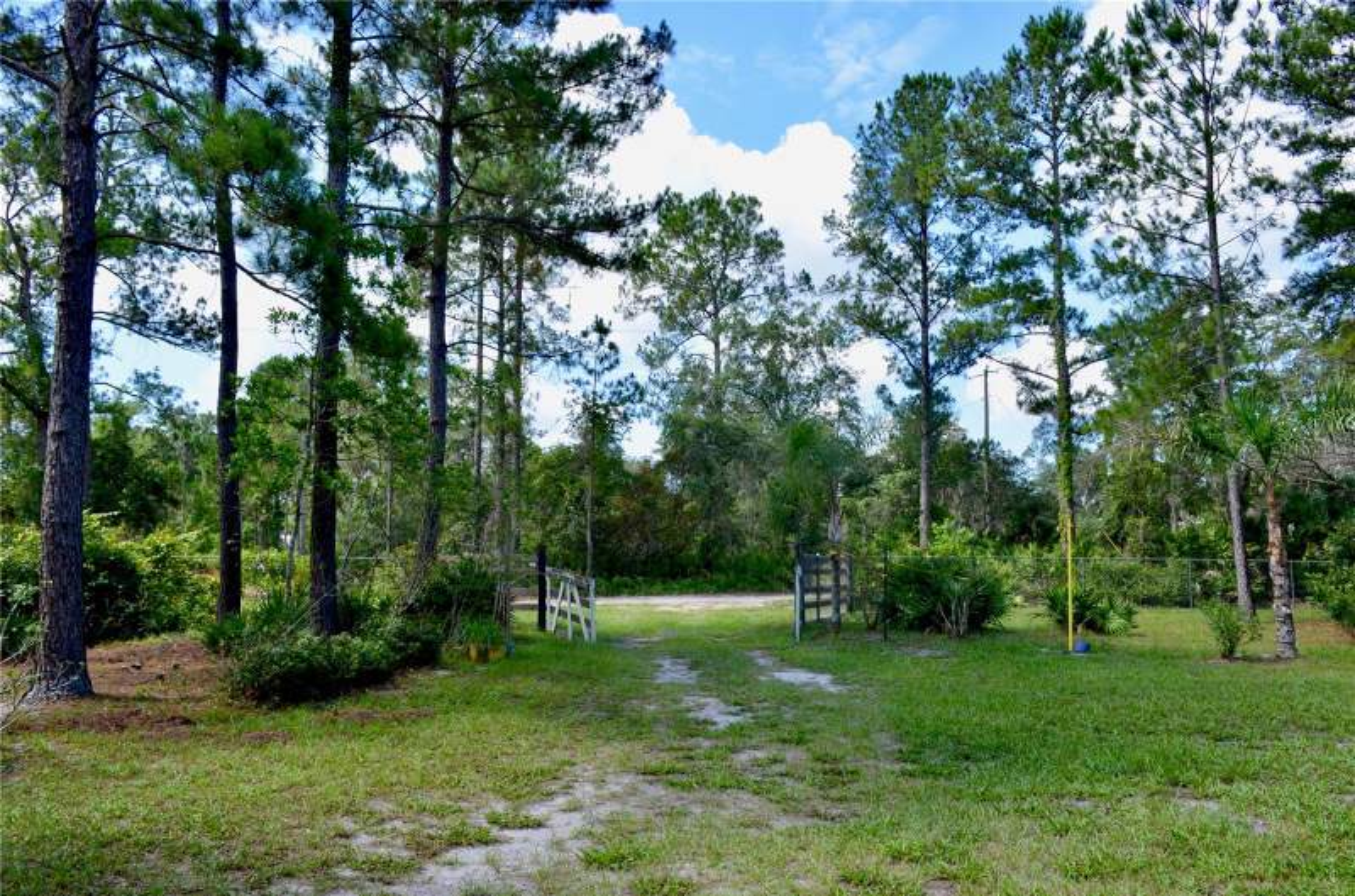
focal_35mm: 27
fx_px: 1014
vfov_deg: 47.7
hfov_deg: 67.5
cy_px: 448
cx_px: 678
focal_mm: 18
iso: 200
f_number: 8
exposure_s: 1/250
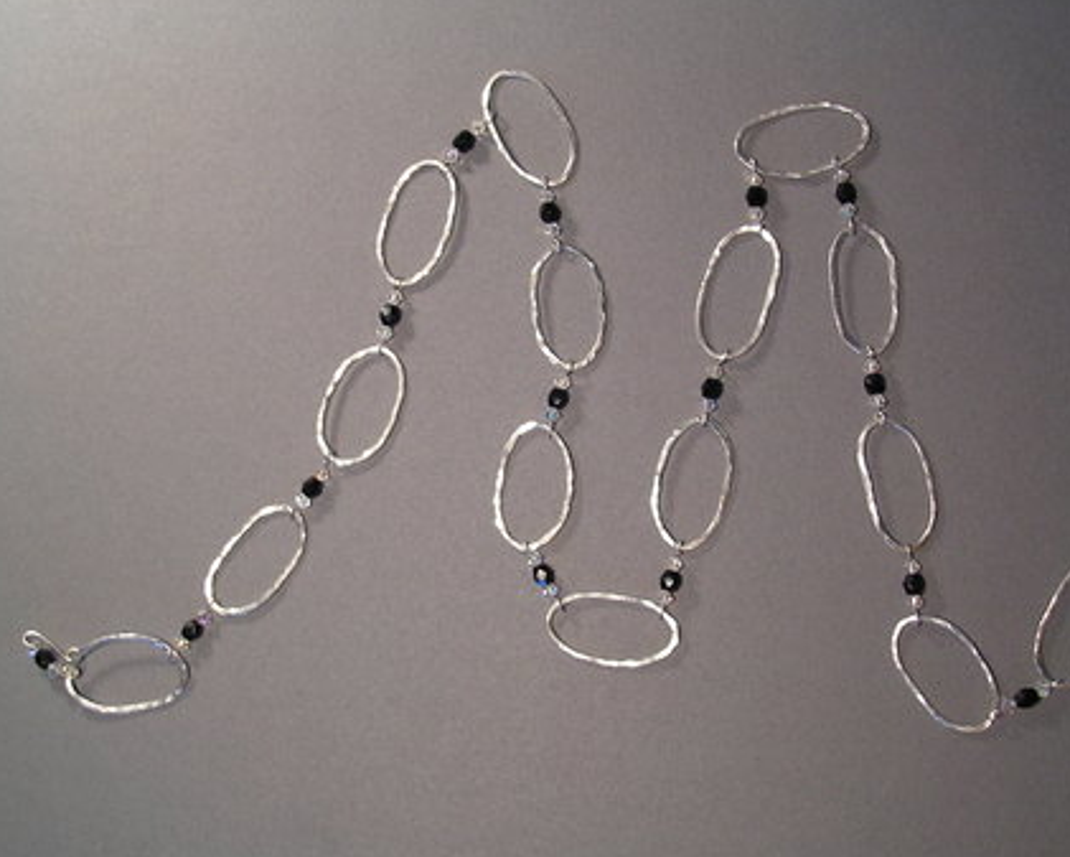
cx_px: 541
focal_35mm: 44
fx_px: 1394
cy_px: 423
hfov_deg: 42.0
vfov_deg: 34.2
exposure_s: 1/36.8
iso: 50
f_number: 2.8
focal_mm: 5.8
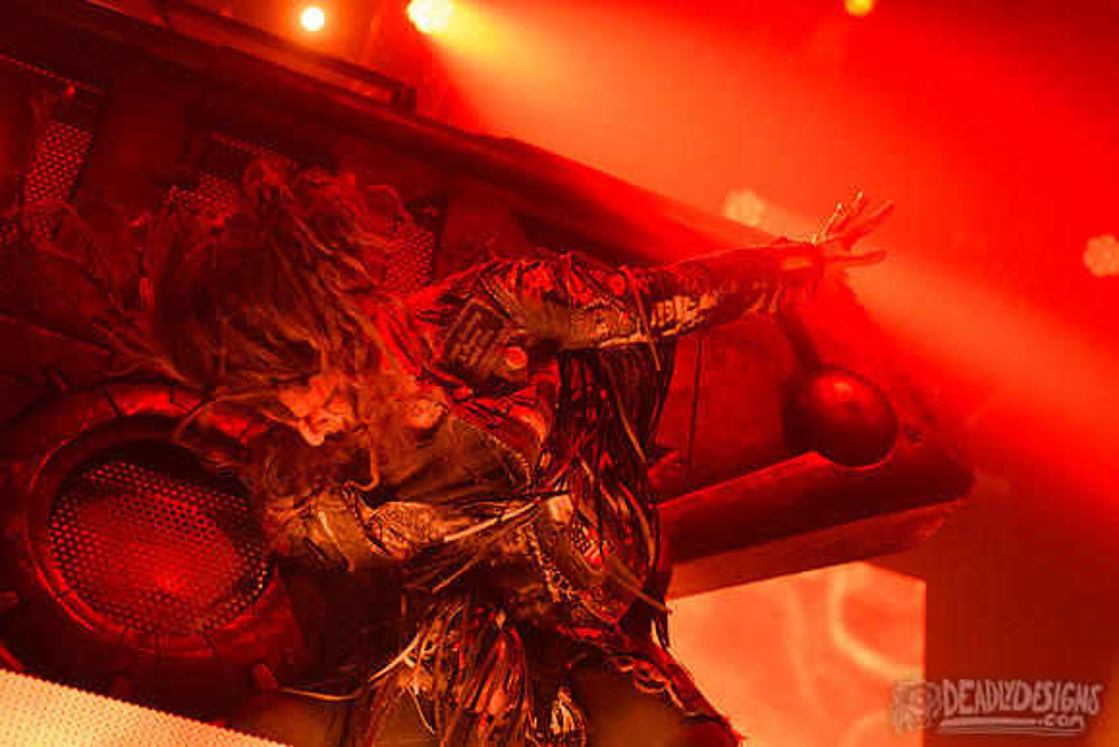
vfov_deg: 22.2
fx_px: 1905
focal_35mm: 61
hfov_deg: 32.7
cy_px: 378
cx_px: 553
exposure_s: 1/500
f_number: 4
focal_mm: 55
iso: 3200
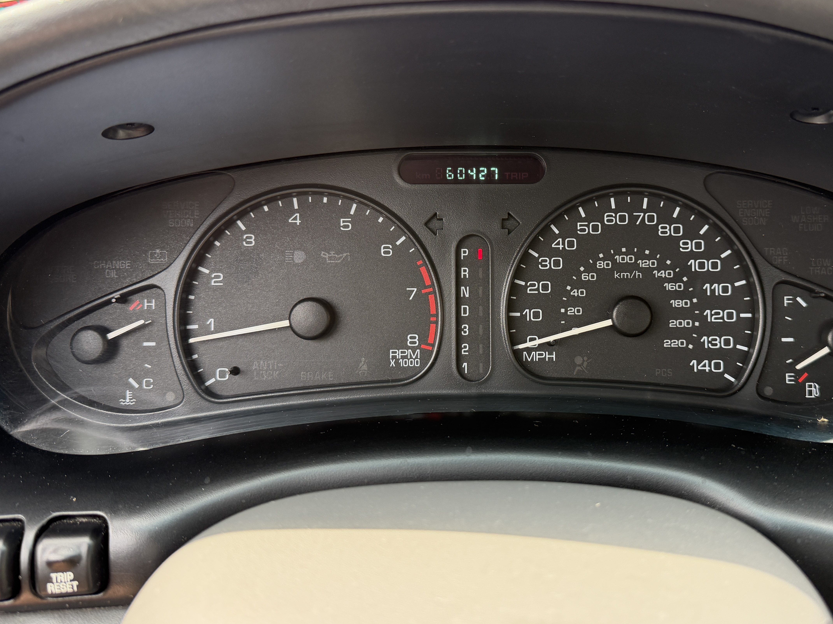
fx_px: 770
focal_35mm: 32
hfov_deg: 56.4
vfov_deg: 44.0
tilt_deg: -20.1
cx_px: 496
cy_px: 265
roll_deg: -0.9
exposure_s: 1/199
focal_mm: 6.76
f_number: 1.78
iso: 125
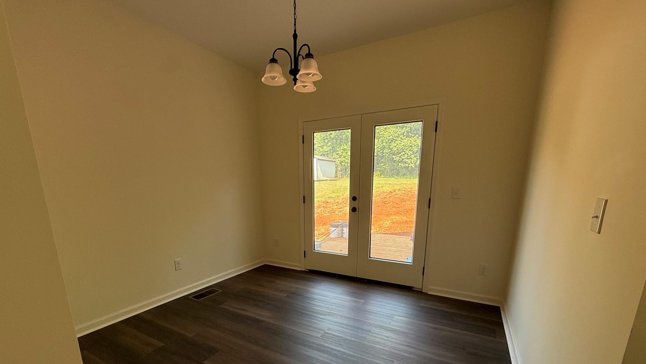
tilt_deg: -12.0
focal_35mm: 16
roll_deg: +0.4
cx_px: 316
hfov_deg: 99.4
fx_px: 274
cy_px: 245
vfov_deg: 65.2
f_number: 2.2
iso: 100
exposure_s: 1/99
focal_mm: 2.22
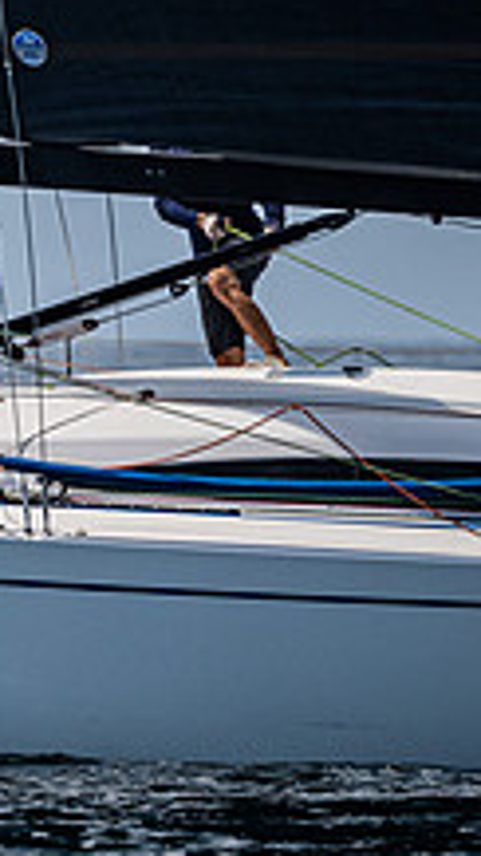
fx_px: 34977
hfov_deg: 0.8
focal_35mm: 1542
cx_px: -528
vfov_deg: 1.4
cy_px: 266
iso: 400
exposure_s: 1/3200
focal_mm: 400
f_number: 5.6
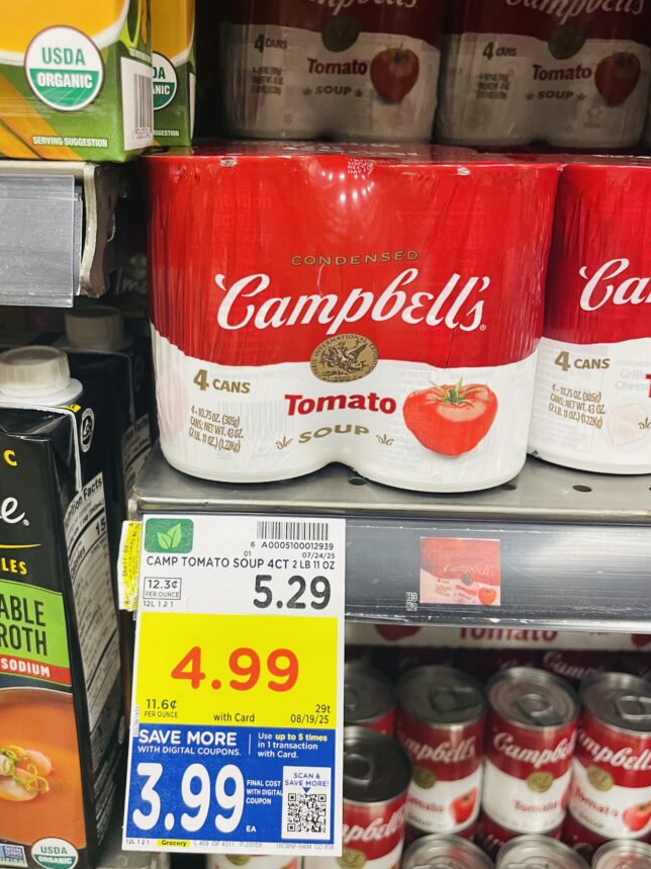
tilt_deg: -23.2
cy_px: 452
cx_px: 290
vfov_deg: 58.3
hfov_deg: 45.4
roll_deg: -0.7
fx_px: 778
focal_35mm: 31
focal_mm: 4.2
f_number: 1.6
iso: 160
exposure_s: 1/60
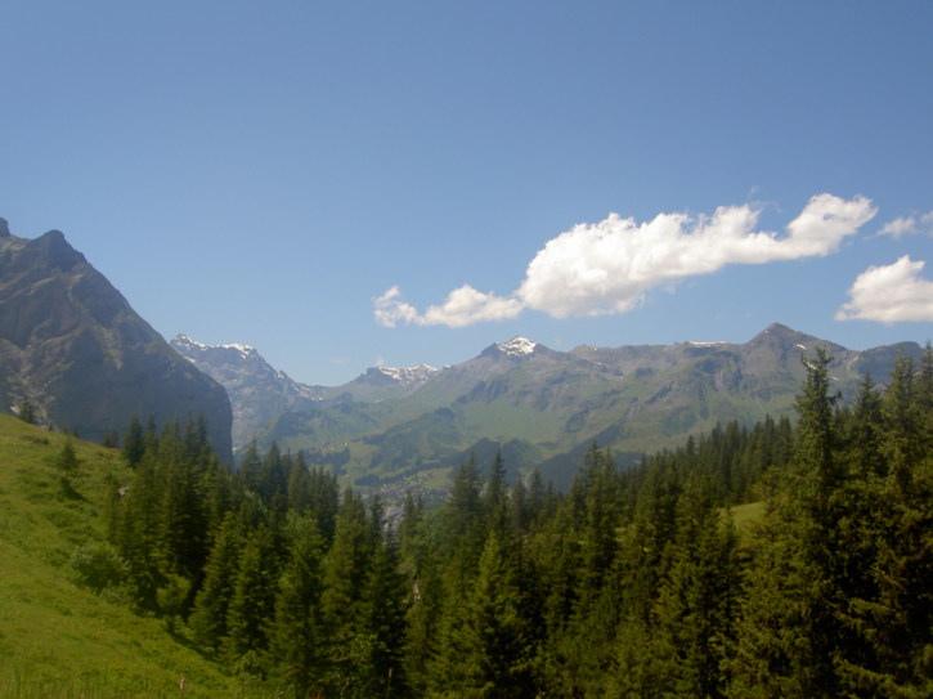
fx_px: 916
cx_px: 466
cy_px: 350
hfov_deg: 54.0
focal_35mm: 34
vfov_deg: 41.8
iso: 50
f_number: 4.7
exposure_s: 1/500
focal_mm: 5.6
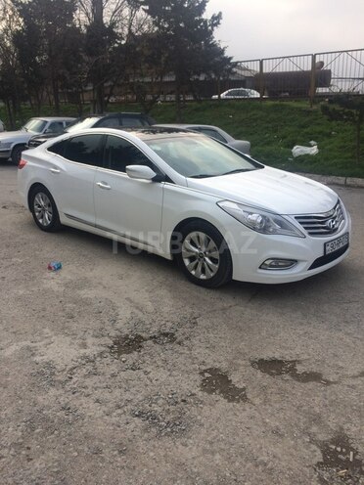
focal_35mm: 29
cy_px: 242
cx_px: 182
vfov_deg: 61.7
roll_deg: -0.4
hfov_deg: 48.2
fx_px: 407
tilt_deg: -16.6
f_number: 2.2
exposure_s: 1/977
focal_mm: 4.15
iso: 32
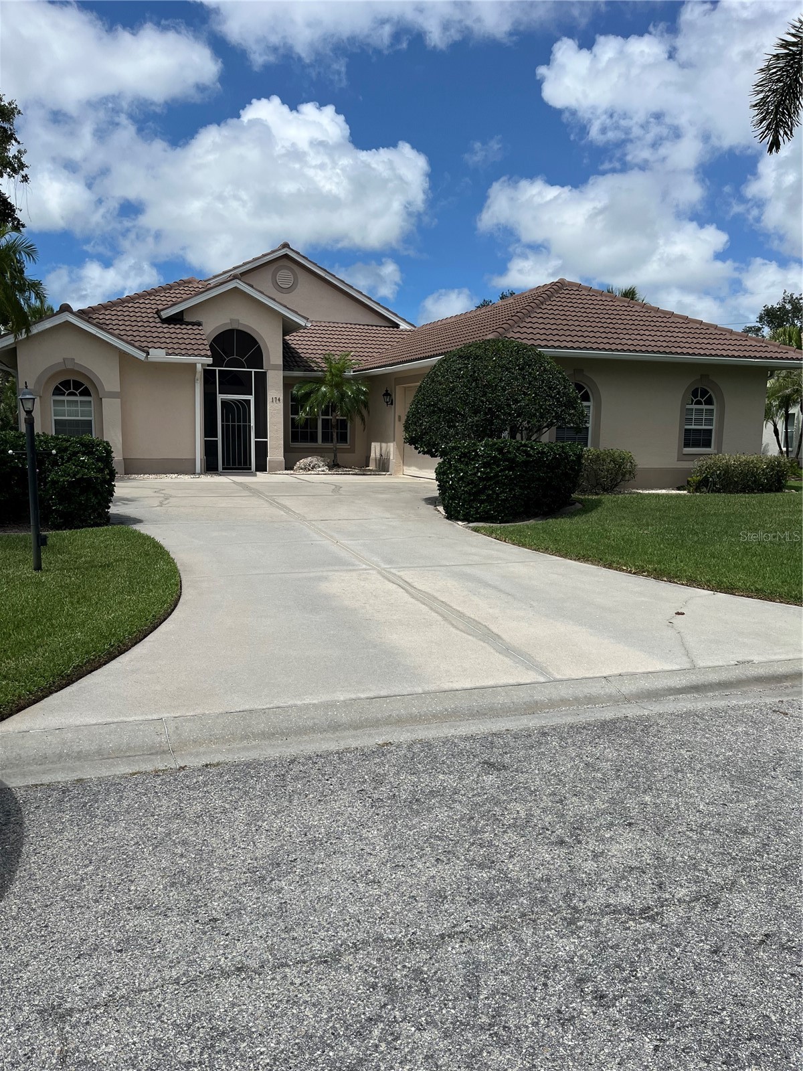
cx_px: 402
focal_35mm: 26
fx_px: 804
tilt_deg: -7.9
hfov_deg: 53.1
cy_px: 536
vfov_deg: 67.3
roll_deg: -1.6
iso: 50
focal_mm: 5.1
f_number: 1.6
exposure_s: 1/6494
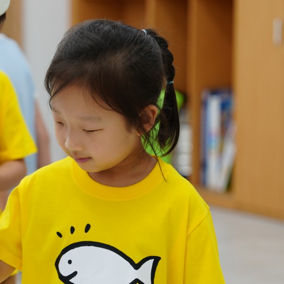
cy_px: 143
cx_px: 79
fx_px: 1142
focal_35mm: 123
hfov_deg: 14.1
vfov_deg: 14.2
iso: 100
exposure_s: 1/100
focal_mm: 61
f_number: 2.8
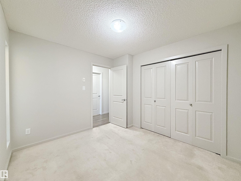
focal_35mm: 14
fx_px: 97
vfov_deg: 85.7
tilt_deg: -1.3
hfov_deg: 102.1
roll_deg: +0.3
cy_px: 90
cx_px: 120
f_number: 2.2
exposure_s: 1/60
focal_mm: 2.22
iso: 320
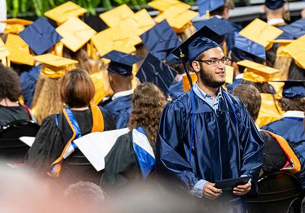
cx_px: 208
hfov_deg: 4.9
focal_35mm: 417
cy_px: 130
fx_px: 3588
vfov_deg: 3.4
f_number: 4
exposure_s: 1/200
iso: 2000
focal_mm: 200
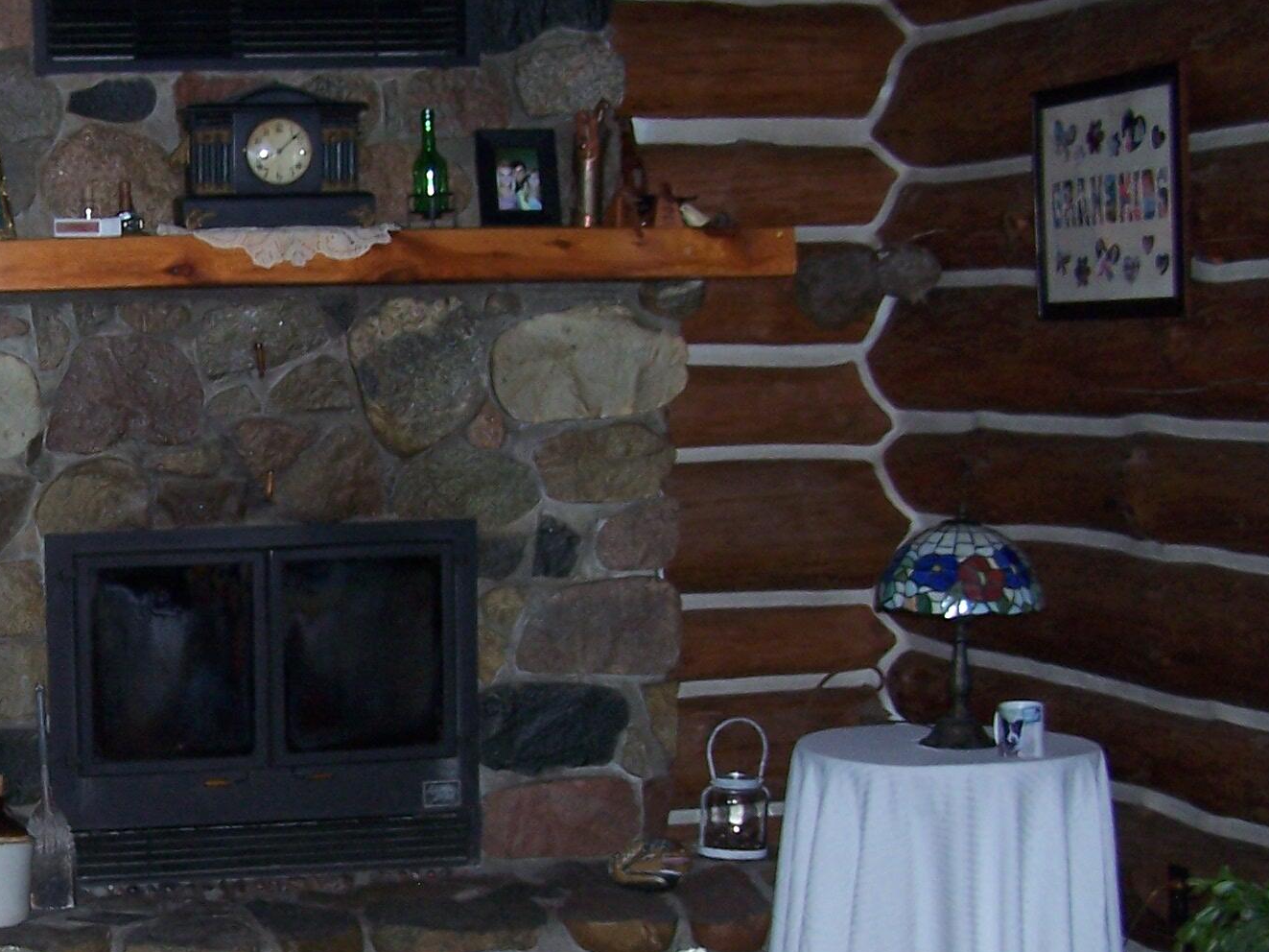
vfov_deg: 19.8
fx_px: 2713
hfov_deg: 25.5
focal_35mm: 74
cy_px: 618
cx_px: 109
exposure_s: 1/60
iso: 140
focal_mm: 6.3
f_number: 2.8
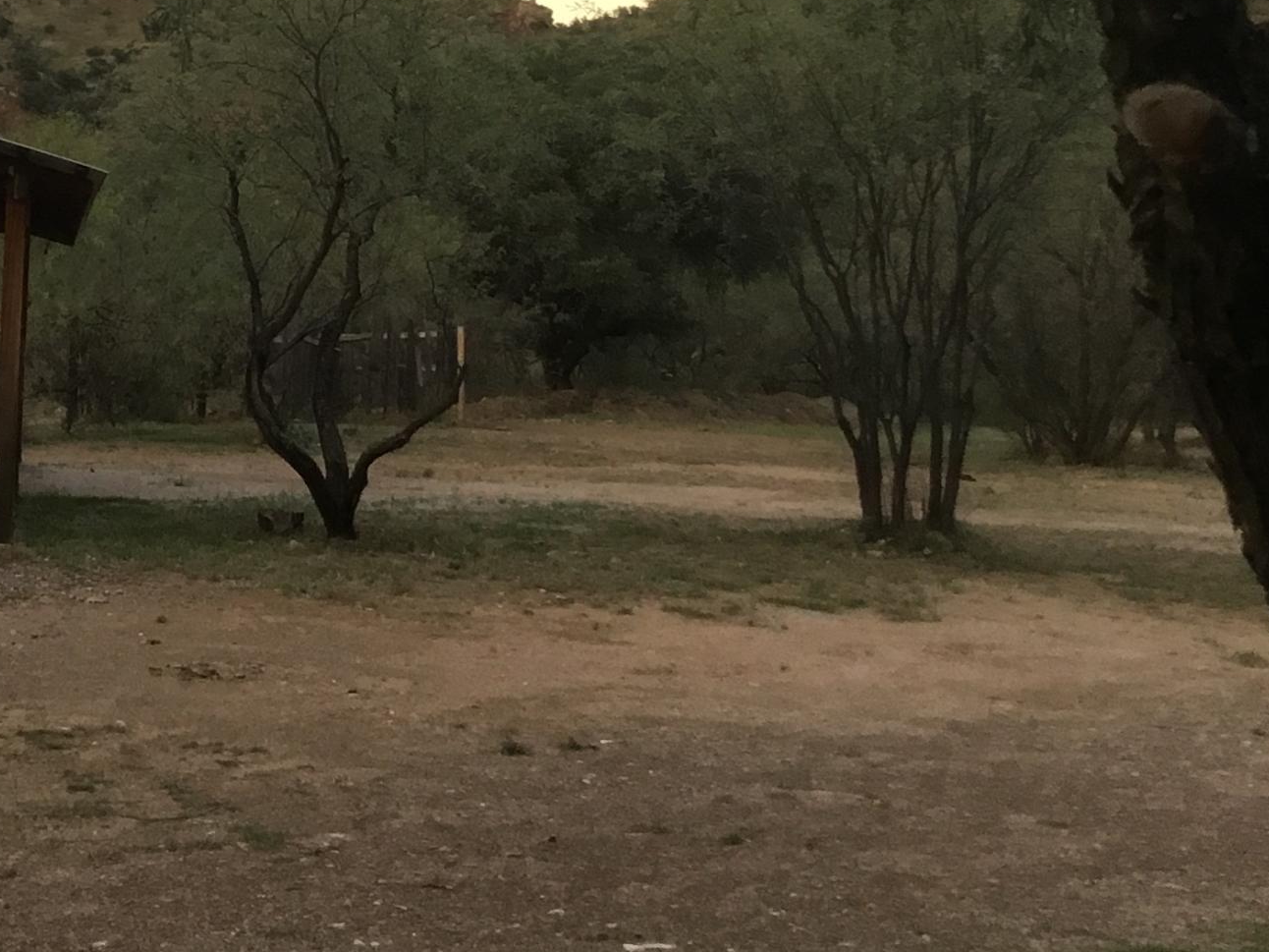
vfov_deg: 20.0
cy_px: 84
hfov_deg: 25.7
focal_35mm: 72
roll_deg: -2.3
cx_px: 15
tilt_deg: +6.2
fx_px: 2639
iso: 25
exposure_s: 1/40
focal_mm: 3.3
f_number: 2.4
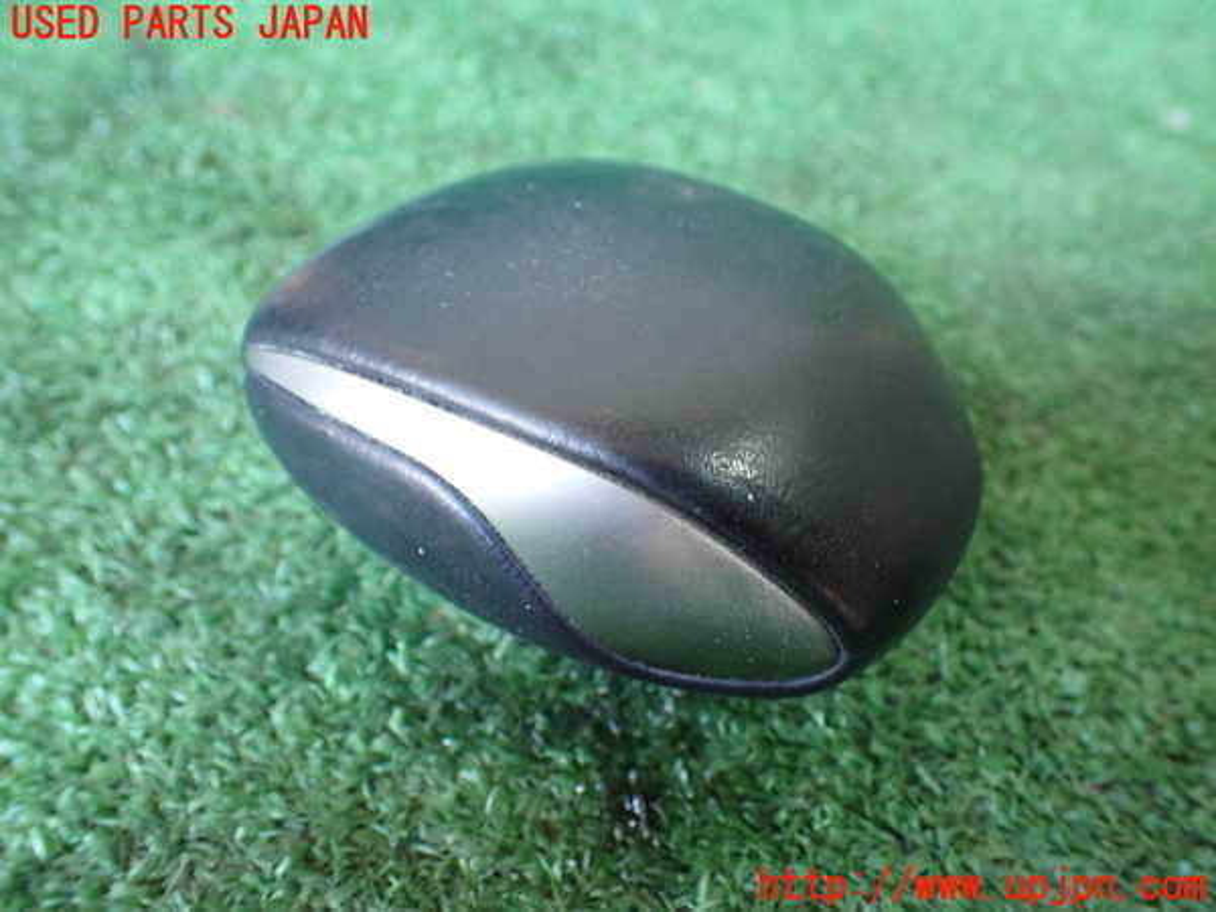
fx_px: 1054
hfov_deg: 60.0
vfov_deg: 46.8
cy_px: 456
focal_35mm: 30
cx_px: 608
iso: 800
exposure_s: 1/80
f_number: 2.3
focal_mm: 5.4
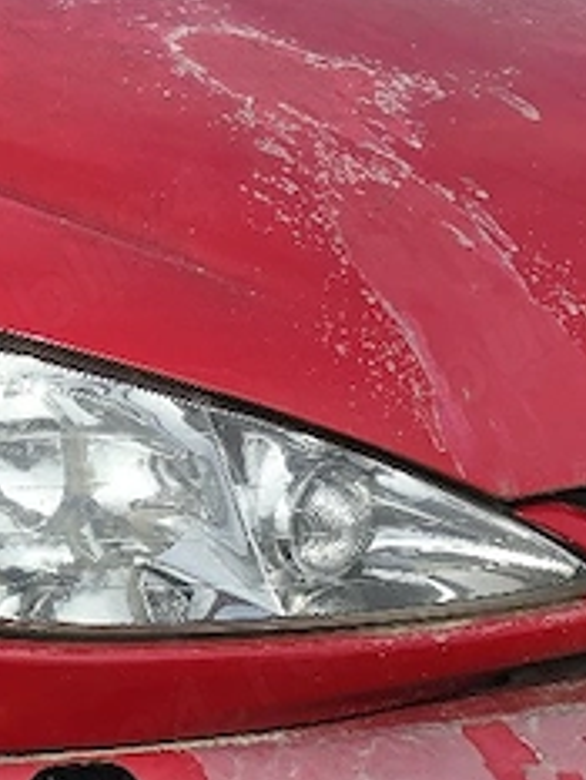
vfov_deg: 24.7
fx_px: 1782
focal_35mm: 79
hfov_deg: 17.1
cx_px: -268
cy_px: 331
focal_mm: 6.3
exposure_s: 1/1250
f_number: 1.7
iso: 12
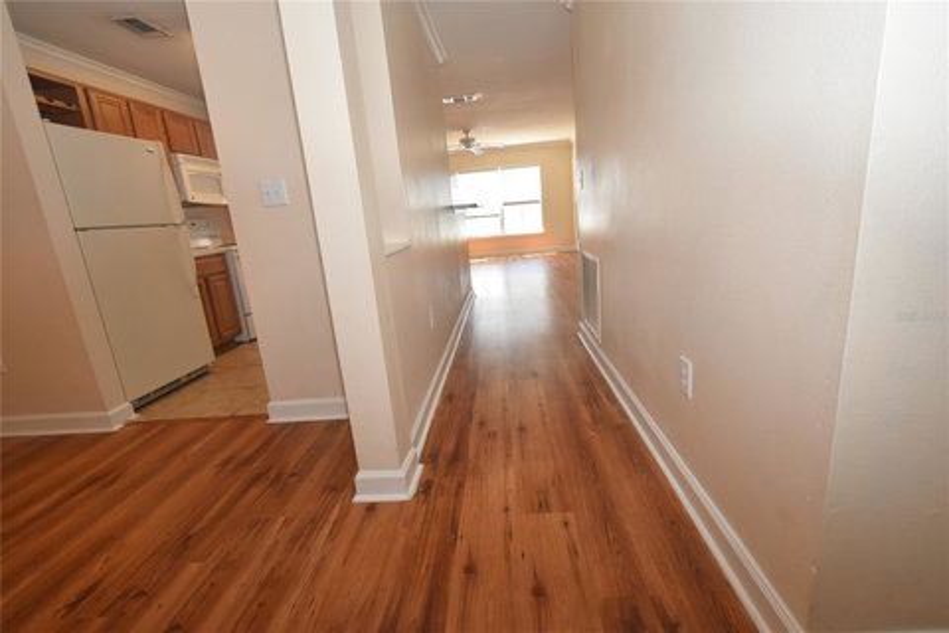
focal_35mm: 15
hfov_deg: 100.4
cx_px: 474
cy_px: 316
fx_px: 395
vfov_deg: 77.3
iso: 800
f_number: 5.6
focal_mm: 10
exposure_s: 1/125
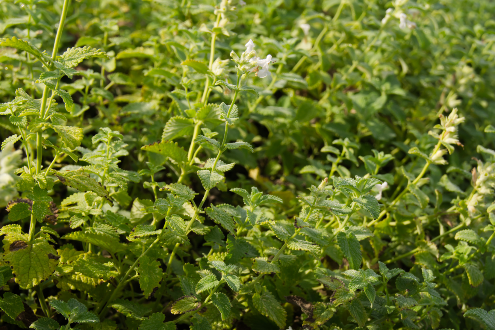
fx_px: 1134
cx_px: 248
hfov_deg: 24.6
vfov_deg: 16.6
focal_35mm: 82
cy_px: 165
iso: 200
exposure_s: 1/100
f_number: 13
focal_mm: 55
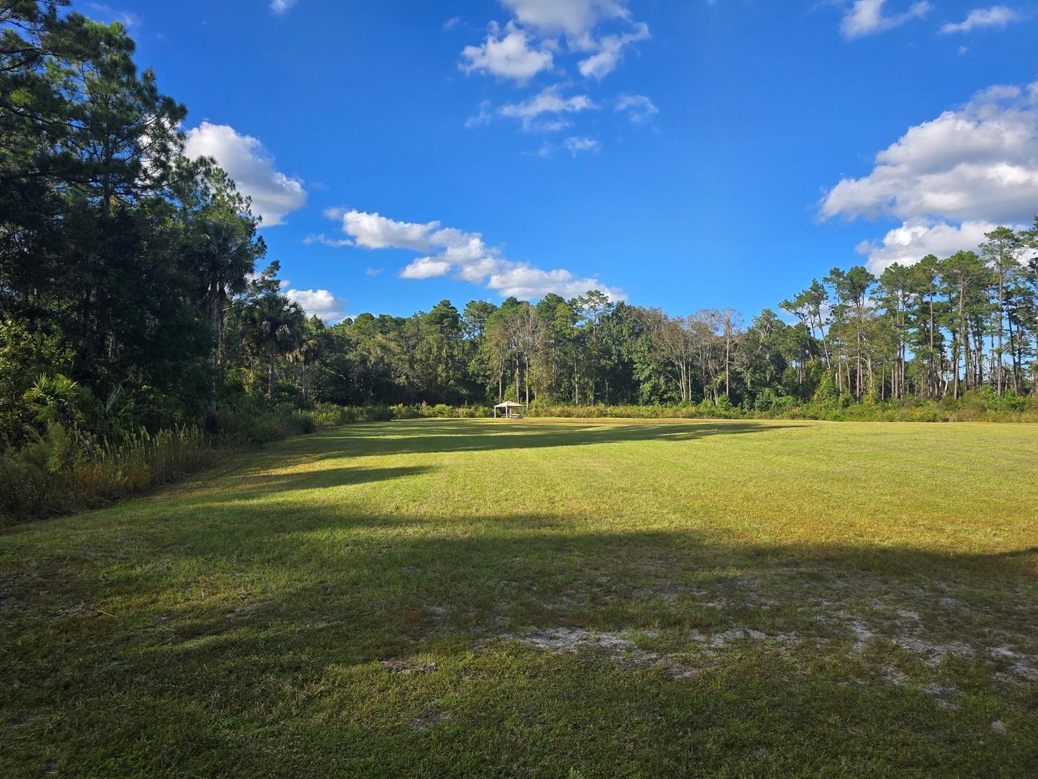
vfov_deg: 56.8
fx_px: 720
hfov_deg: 71.6
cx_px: 504
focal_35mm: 24
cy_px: 377
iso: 12
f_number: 1.7
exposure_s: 1/497
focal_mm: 6.3
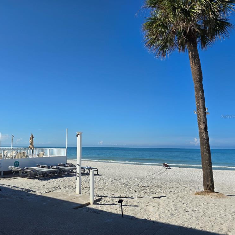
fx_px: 215
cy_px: 116
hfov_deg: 56.1
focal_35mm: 28
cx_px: 78
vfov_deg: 57.3
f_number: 1.7
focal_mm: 6.3
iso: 12
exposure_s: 1/1126
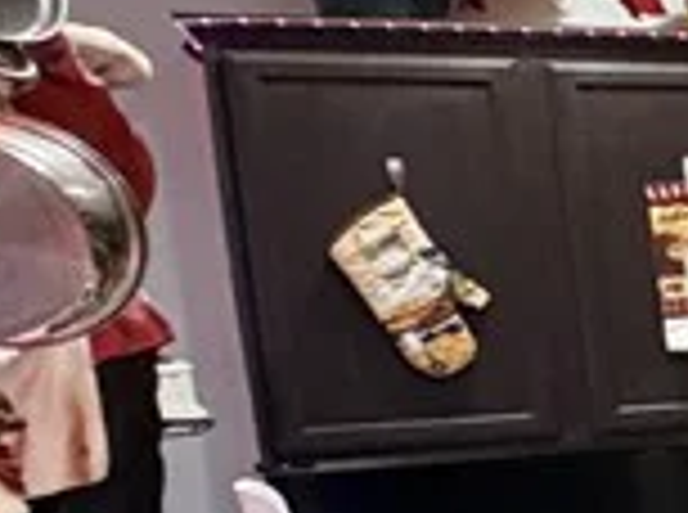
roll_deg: +3.7
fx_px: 1864
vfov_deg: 15.5
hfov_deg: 12.2
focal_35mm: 94
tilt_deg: -4.5
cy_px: 477
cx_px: 1943
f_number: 2.2
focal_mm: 2.22
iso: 500
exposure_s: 1/60
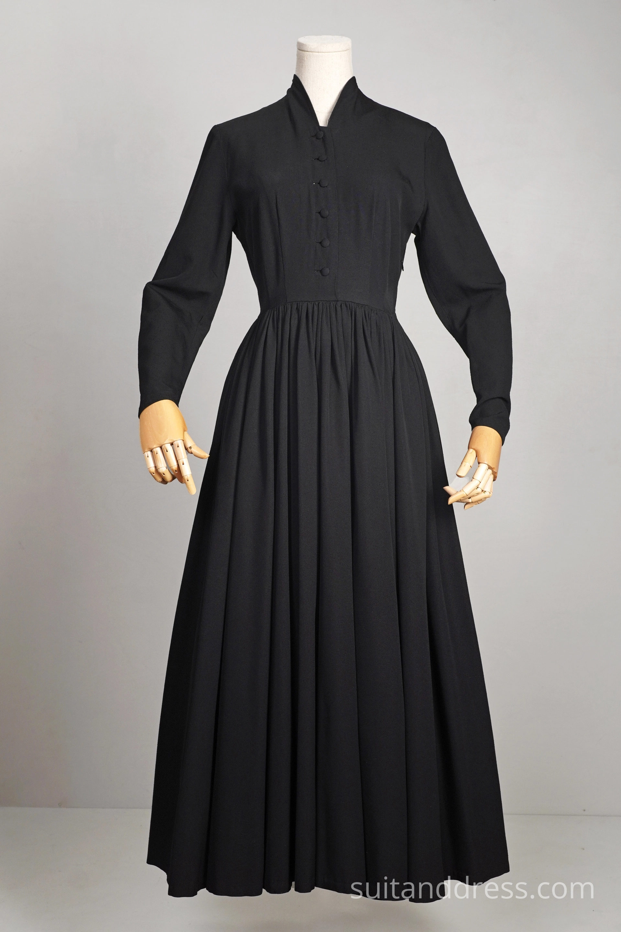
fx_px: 1242
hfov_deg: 28.1
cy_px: 466
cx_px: 310
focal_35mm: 48
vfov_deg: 41.1
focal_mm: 32
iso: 320
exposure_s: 1/30
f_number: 7.1
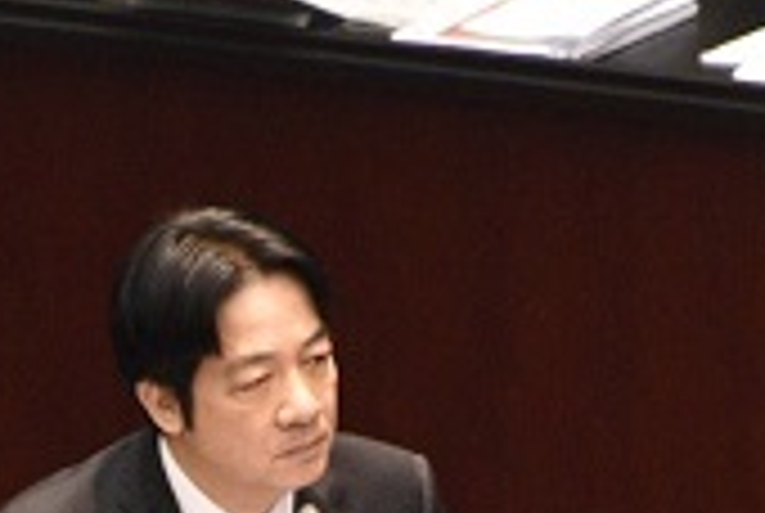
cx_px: 261
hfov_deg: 2.0
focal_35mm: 1047
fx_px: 22287
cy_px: 958
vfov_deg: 1.3
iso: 2800
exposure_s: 1/60
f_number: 5.6
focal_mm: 140
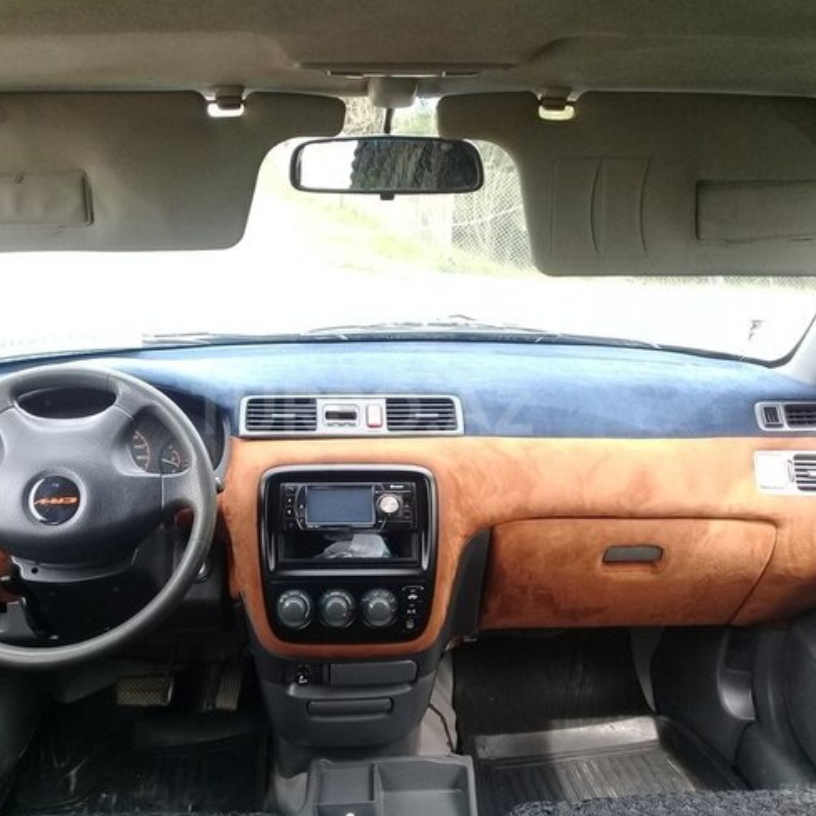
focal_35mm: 37
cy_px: 410
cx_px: 362
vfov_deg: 44.9
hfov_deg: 44.9
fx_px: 987
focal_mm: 3.3
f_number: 2.2
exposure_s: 1/100
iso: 80
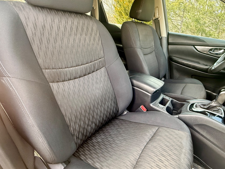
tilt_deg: -26.4
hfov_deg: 82.3
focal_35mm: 19
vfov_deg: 68.7
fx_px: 124
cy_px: 87
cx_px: 147
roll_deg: -4.9
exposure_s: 1/99
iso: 250
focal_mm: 2.22
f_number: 2.2
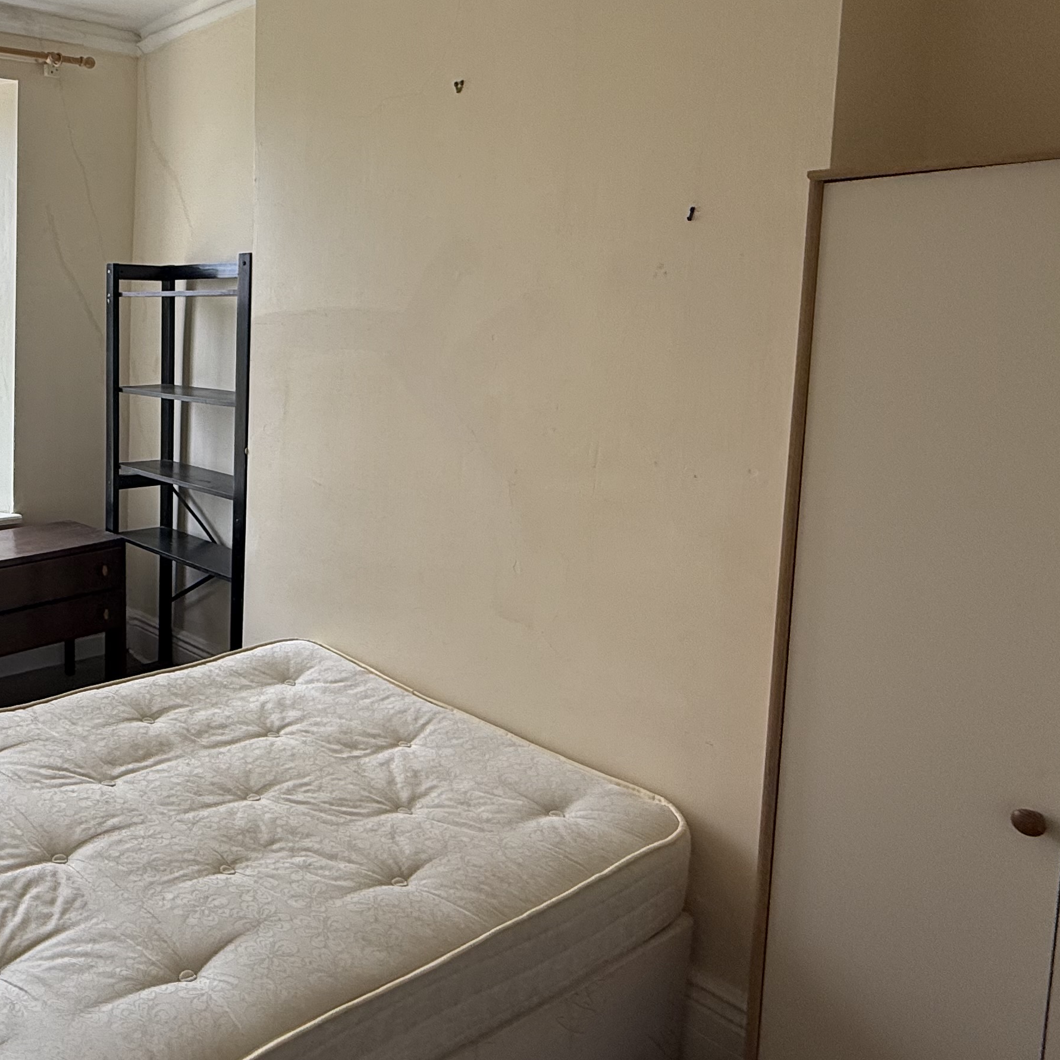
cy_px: 418
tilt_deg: -6.8
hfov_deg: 51.2
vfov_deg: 56.8
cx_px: 122
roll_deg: -0.8
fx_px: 970
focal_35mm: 28
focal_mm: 2.22
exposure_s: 1/216
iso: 64
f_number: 2.2
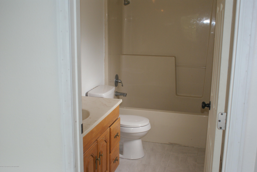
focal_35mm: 42
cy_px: 86
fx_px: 300
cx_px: 128
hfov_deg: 46.3
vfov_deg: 32.0
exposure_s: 1/60
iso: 400
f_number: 4.5
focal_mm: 28
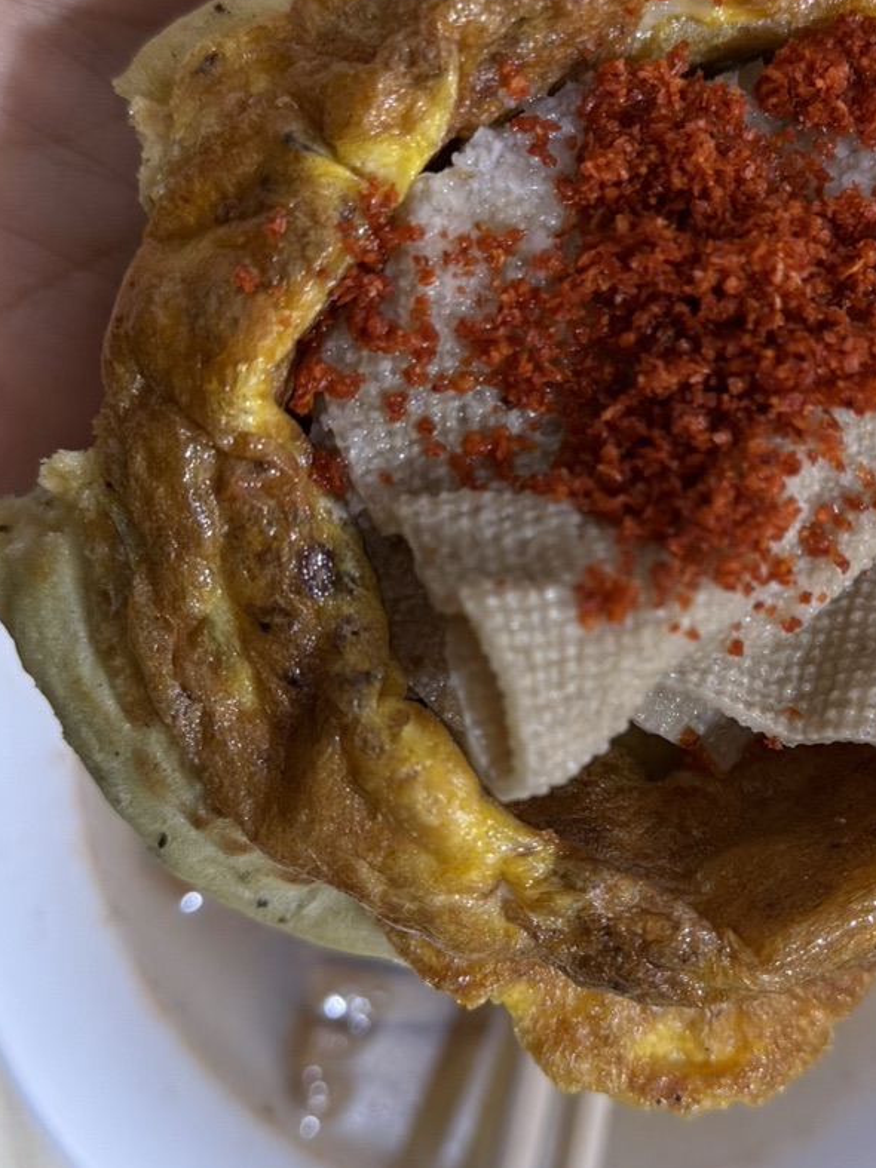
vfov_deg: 31.7
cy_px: 583
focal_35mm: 61
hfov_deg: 23.9
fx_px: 2059
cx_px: 606
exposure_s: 1/50
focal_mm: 6.76
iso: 250
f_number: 1.78
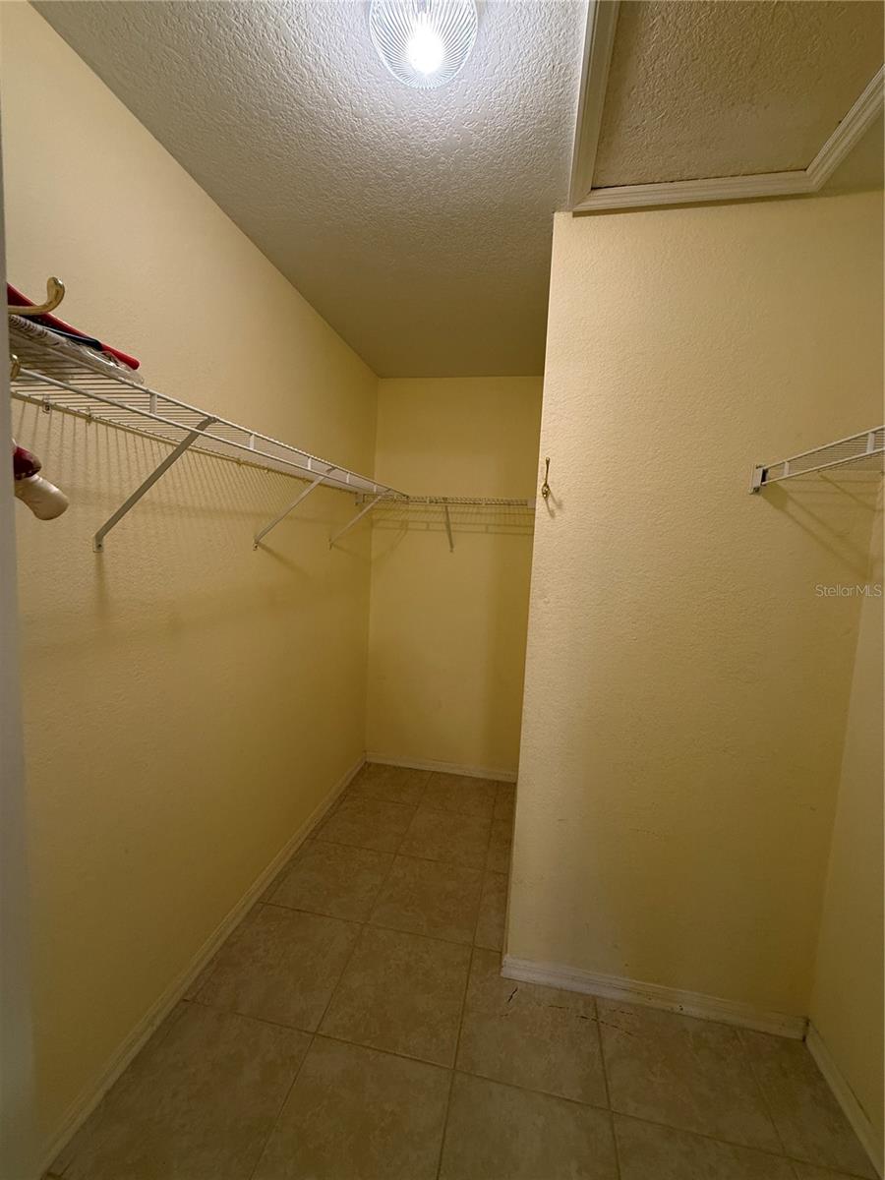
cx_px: 442
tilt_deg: -4.3
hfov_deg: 85.7
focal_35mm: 14
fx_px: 477
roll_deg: -3.3
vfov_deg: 102.1
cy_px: 590
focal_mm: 2.22
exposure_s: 1/60
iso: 200
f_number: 2.2
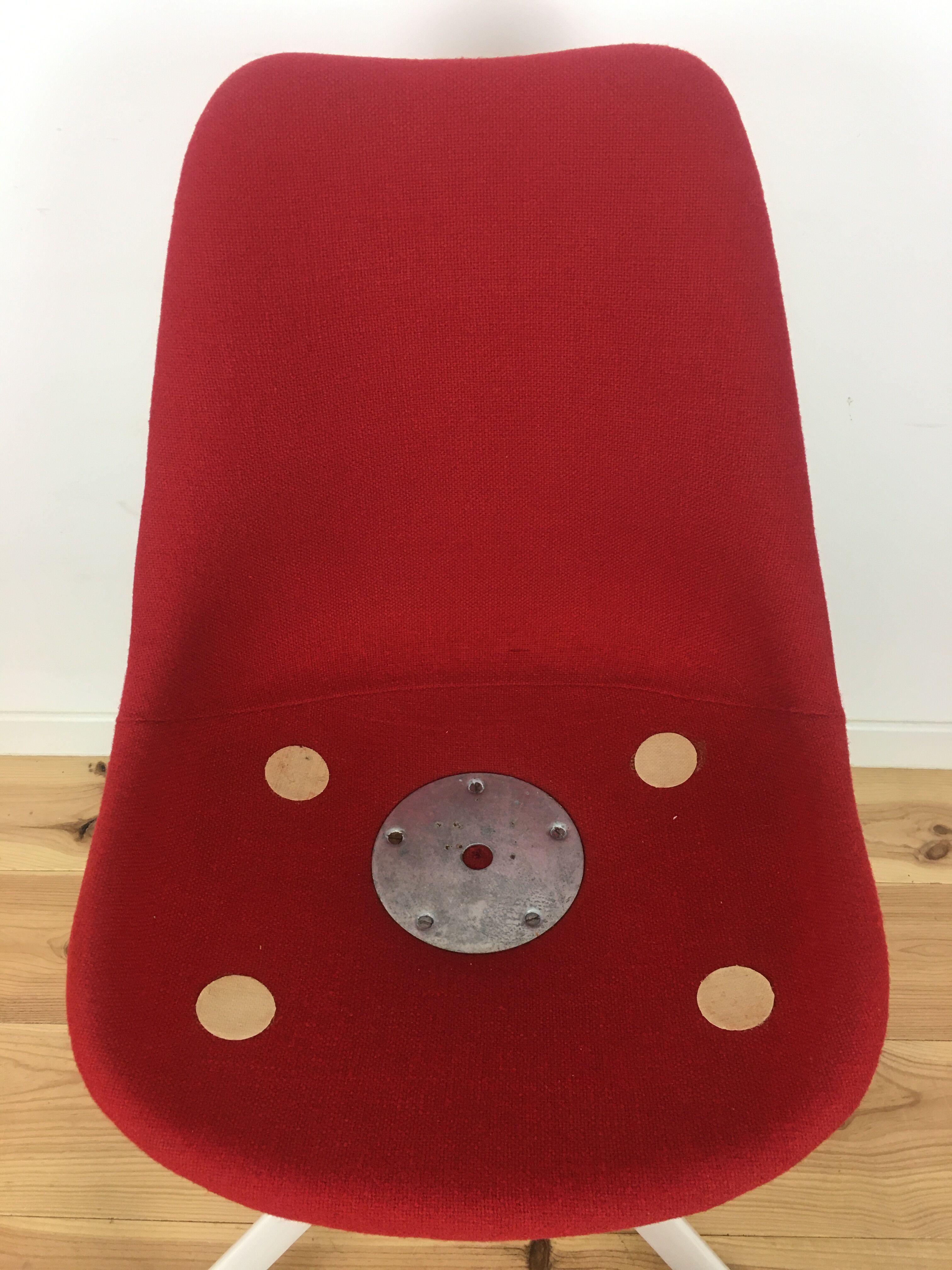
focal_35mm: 29
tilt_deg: -43.5
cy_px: 635
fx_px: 1063
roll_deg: +1.1
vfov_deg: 61.7
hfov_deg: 48.2
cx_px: 476
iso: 64
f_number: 2.2
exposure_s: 1/33
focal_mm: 4.15
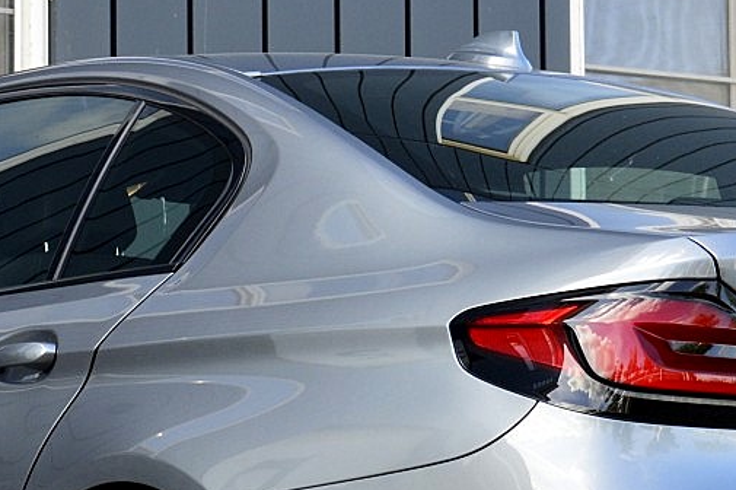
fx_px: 3057
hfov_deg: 13.7
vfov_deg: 9.1
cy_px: 398
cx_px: 361
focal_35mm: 150
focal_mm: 31
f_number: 9
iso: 400
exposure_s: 1/100
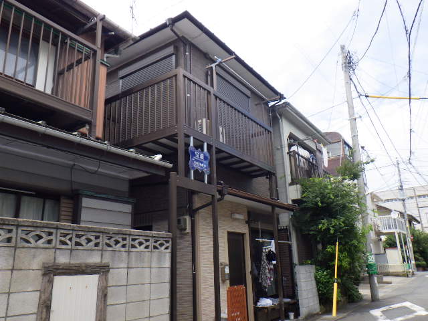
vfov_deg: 49.7
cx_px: 214
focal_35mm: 28
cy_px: 160
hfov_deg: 63.4
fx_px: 346
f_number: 4.2
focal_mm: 5
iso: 250
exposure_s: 1/640
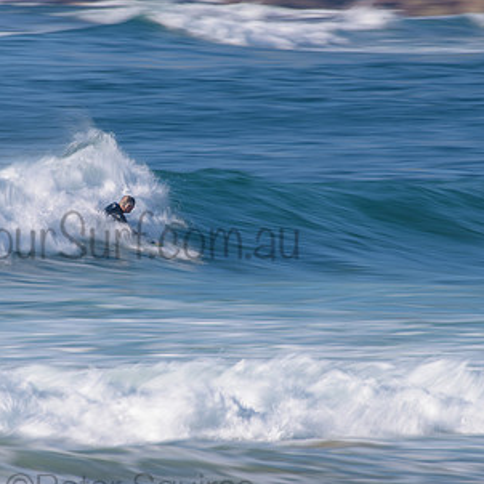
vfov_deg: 2.2
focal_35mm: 815
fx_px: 12892
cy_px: 222
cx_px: 130
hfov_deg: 2.2
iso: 31
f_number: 11
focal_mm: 500
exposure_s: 1/13
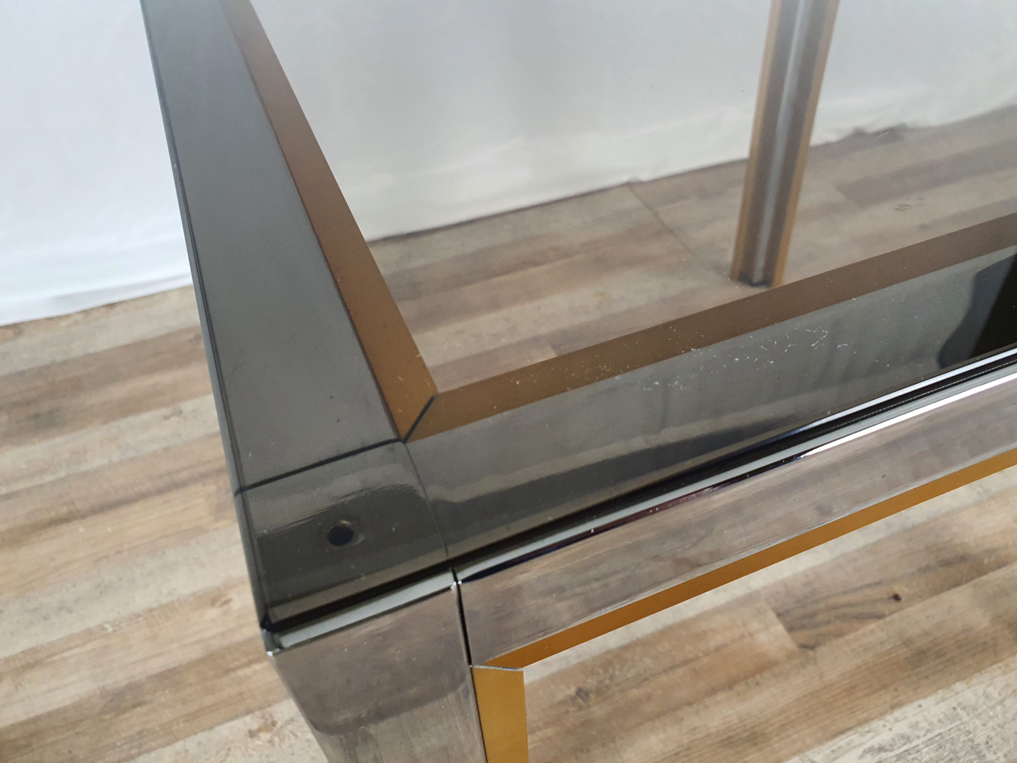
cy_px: 382
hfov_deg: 67.3
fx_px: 764
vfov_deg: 53.1
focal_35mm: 26
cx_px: 508
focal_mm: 4.3
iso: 250
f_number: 2.4
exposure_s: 1/50
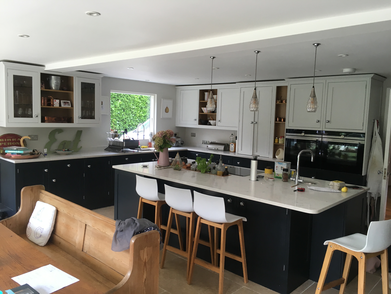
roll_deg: -2.5
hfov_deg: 61.7
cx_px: 196
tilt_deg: -4.7
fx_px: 328
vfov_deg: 48.2
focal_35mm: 29
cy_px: 147
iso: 32
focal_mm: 4.15
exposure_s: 1/33
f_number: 2.2
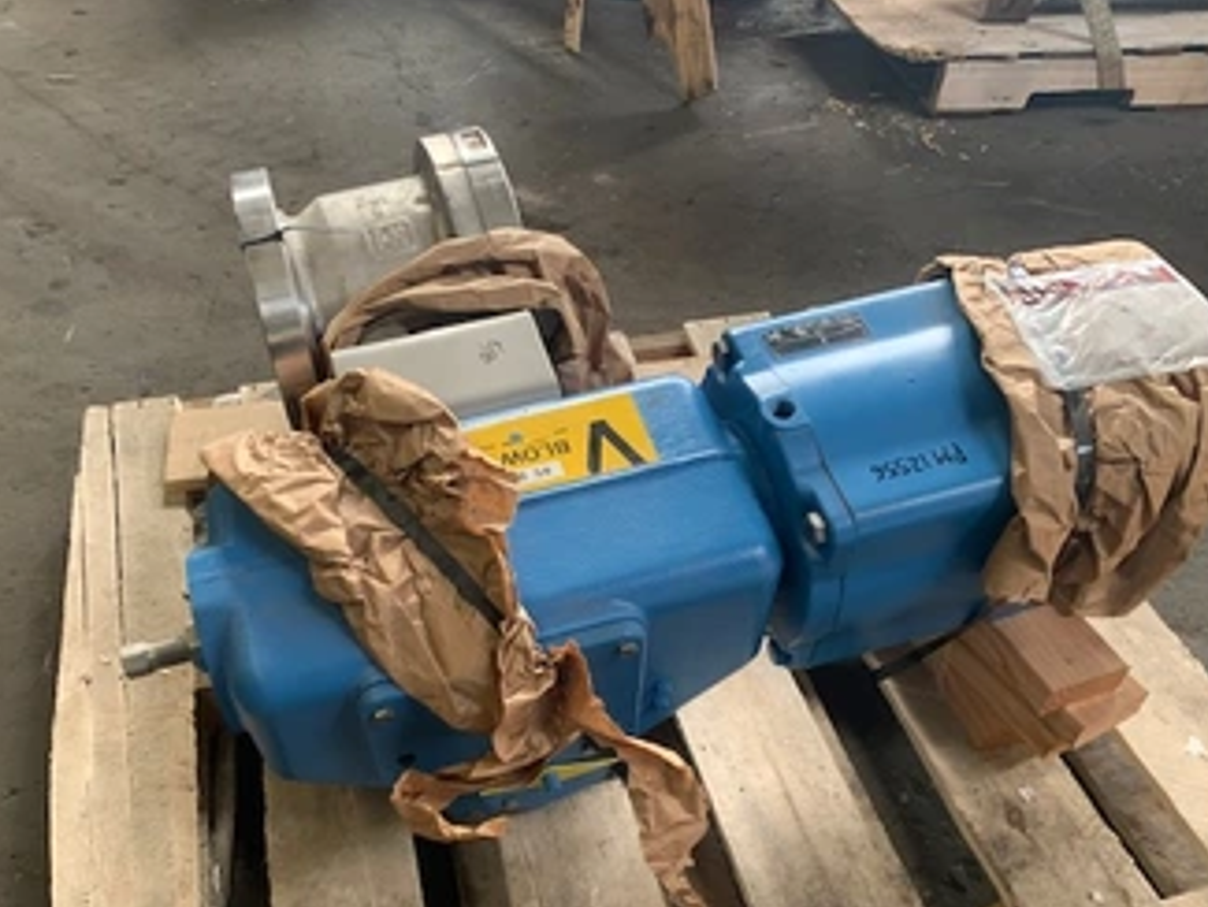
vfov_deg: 44.1
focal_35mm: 32
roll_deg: +2.5
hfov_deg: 56.6
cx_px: 520
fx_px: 1117
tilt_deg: -44.5
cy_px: 520
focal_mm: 4.25
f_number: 1.8
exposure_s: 1/60
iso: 160
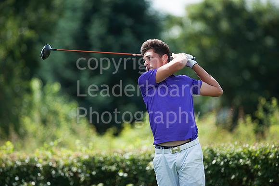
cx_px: 140
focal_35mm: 300
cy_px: 93
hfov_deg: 6.9
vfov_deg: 4.6
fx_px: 2324
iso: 200
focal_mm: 300
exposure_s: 1/1000
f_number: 4
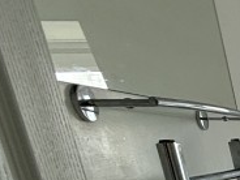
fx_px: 541
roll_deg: +2.8
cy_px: 282
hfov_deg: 15.0
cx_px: 575
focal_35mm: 78
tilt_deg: -14.8
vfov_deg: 16.9
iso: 64
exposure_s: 1/613
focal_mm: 2.22
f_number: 2.2
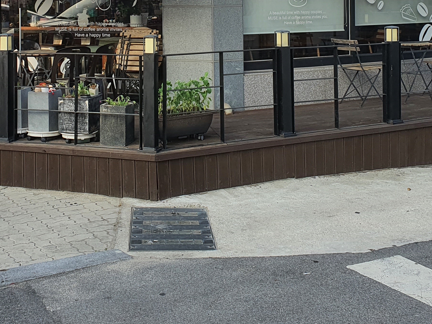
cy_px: 3
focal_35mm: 58
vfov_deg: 24.2
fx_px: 724
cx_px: 149
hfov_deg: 33.0
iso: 50
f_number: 2.4
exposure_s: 1/382
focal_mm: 4.3
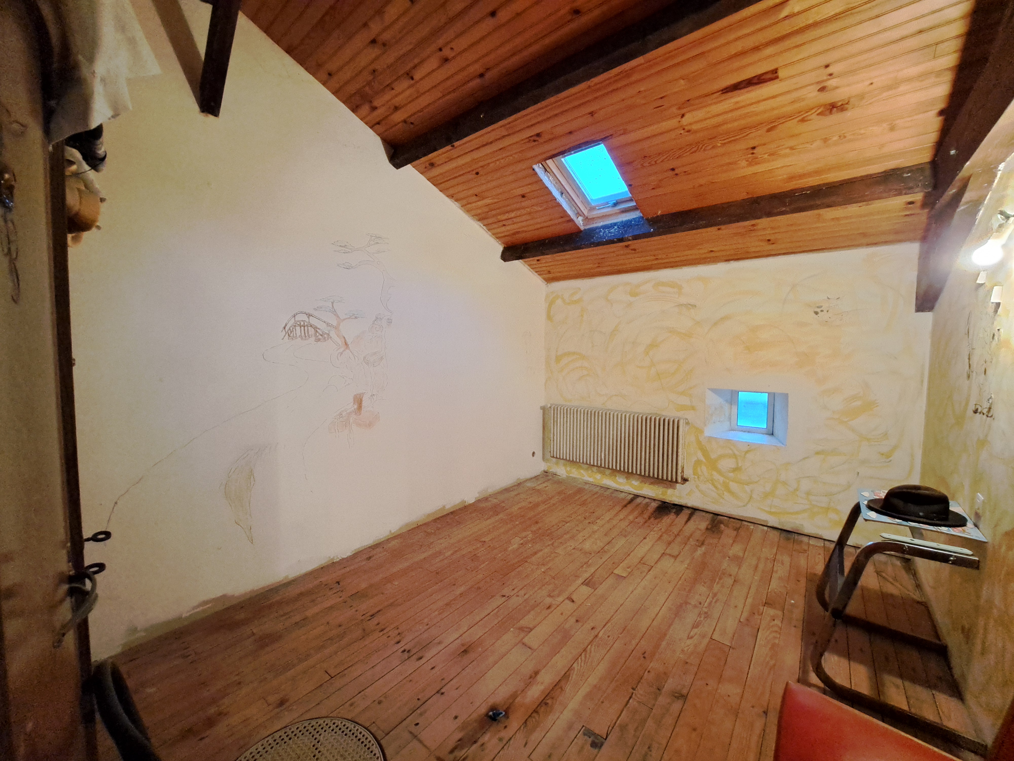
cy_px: 380
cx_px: 507
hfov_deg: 106.2
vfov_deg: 89.9
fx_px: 381
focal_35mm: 13
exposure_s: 1/20
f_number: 2.2
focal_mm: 1.74
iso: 500
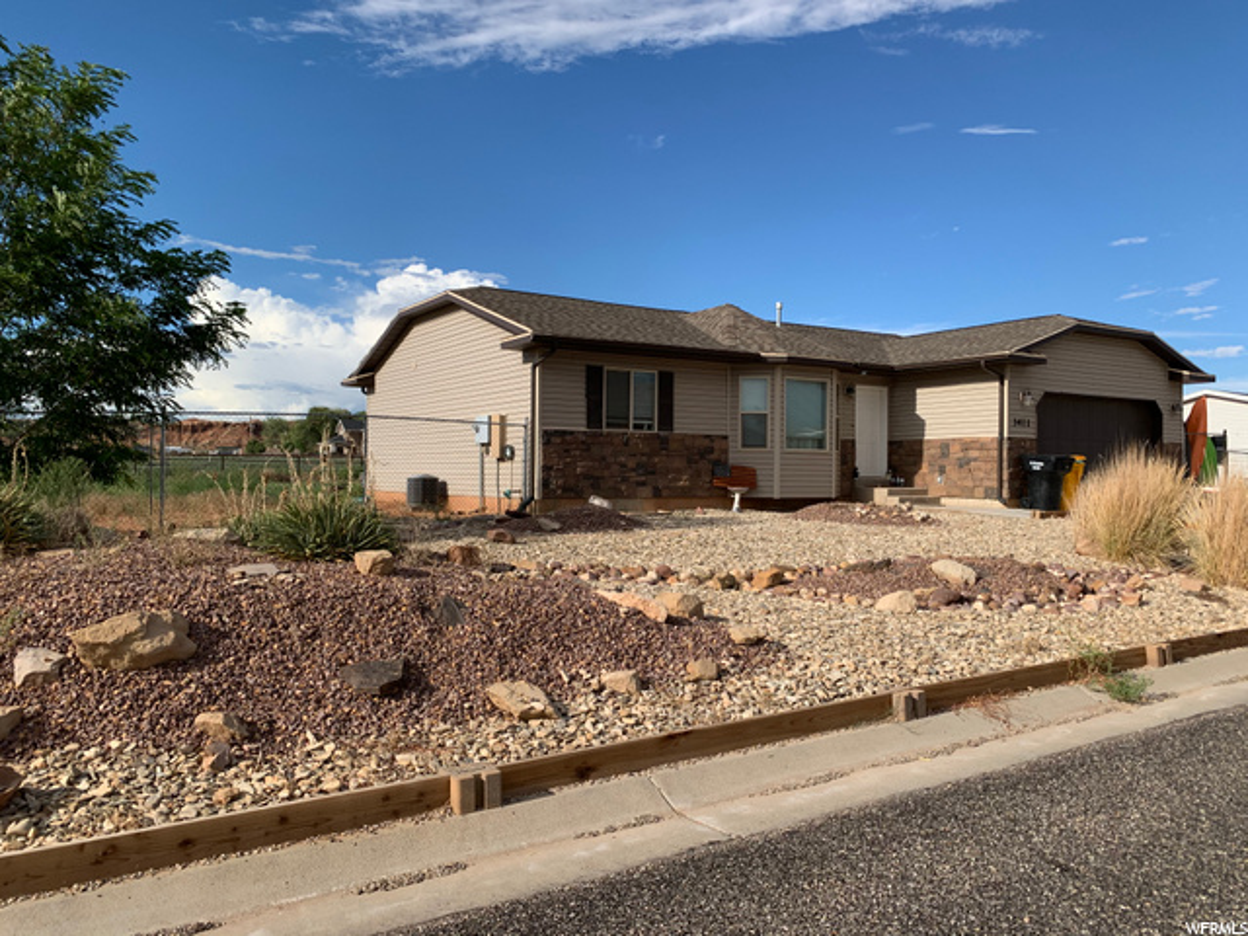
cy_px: 468
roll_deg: -1.0
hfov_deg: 67.3
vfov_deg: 53.1
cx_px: 624
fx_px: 937
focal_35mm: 26
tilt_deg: +3.4
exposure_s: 1/2421
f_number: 1.8
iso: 25
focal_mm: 4.25
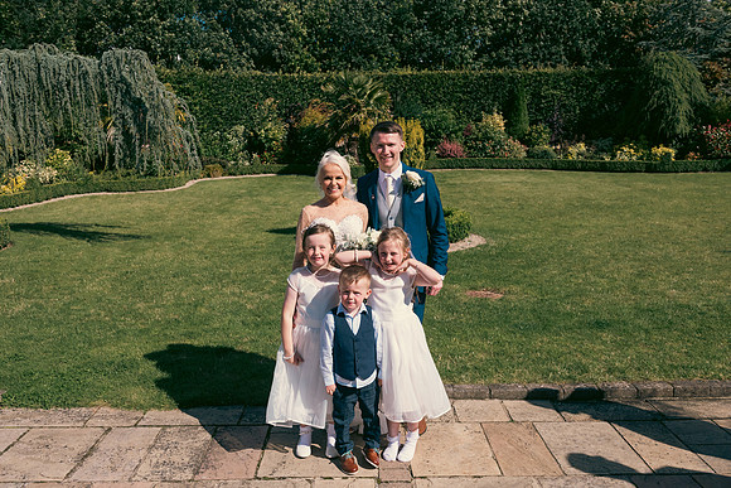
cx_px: 366
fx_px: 630
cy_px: 244
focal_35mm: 31
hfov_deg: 60.3
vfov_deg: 42.3
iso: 160
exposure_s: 1/2000
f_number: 6.3
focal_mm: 31
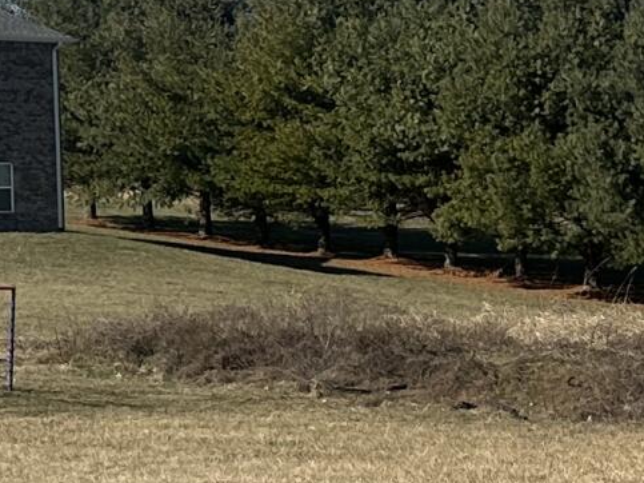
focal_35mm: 149
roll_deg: +0.4
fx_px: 2771
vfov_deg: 9.9
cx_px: 1056
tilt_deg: -2.5
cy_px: 355
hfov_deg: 12.4
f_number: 1.78
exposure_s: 1/5848
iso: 80
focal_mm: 6.86
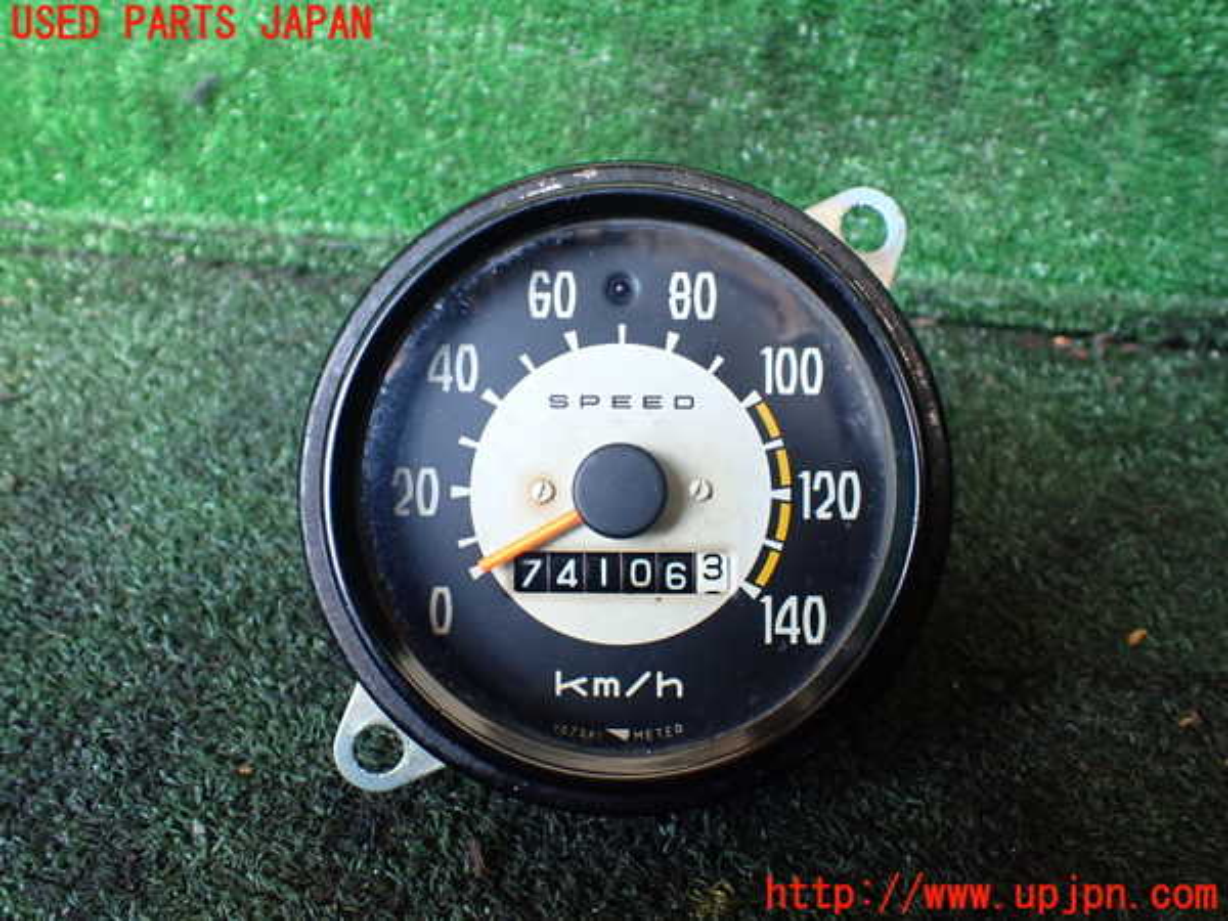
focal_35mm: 30
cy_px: 460
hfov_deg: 60.0
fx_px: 1064
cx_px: 614
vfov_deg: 46.8
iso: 500
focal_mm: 5.4
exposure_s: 1/125
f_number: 2.3
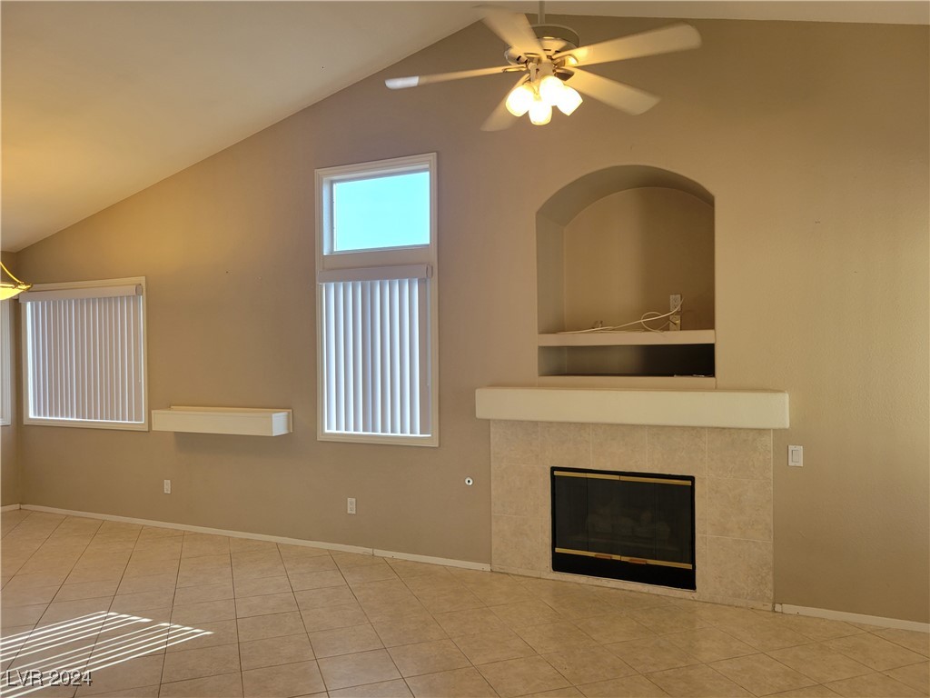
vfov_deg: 53.1
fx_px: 699
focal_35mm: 26
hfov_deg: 67.3
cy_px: 349
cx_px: 465
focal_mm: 5.4
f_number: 1.8
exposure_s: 1/120
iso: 125
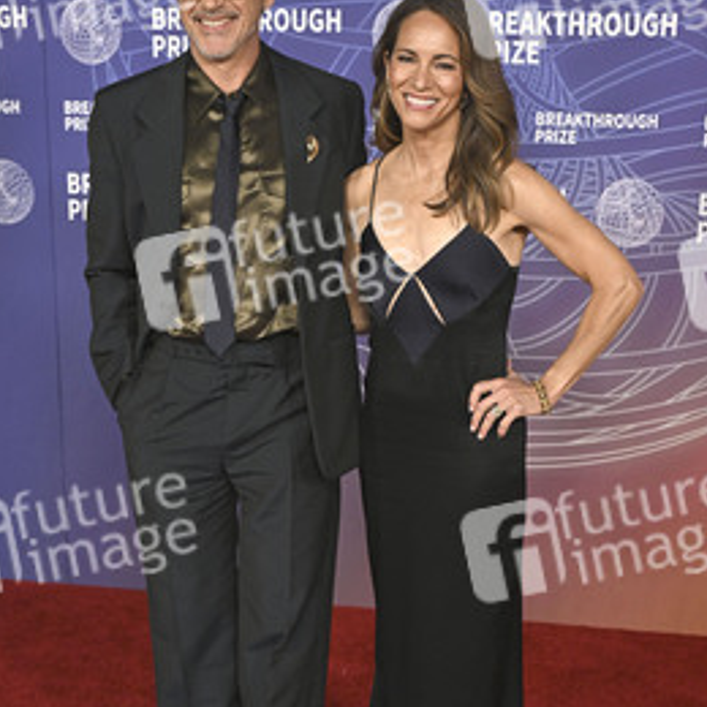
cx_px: 354
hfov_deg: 28.6
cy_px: 402
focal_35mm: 60
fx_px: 1386
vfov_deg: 28.6
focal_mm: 46
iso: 2000
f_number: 4
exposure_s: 1/320
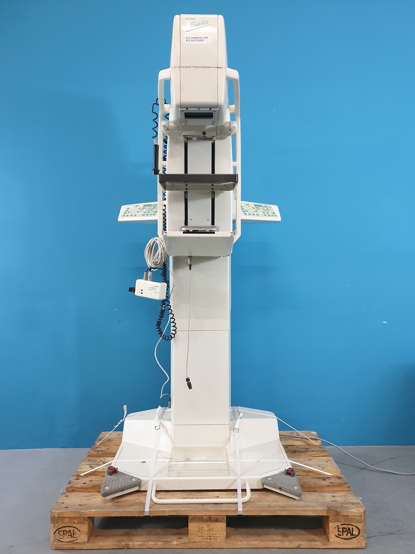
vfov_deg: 67.3
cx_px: 208
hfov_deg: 53.1
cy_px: 277
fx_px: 415
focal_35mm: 26
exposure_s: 1/50
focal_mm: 4.3
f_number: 1.5
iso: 250
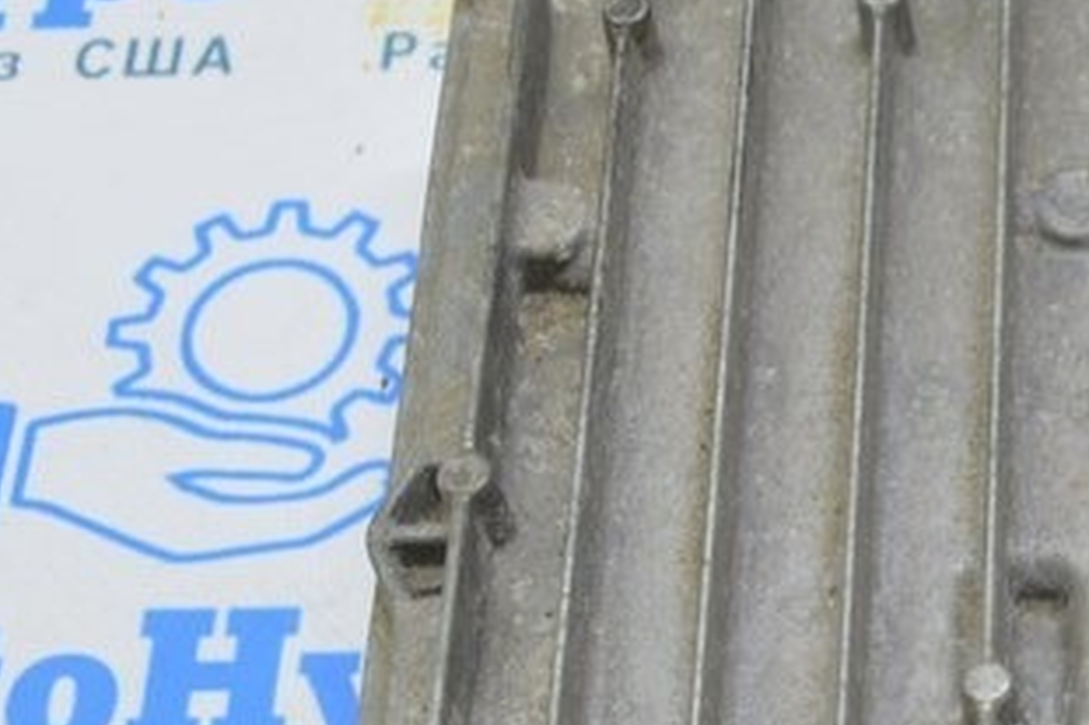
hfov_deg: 17.4
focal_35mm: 114
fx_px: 3436
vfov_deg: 11.9
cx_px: 1201
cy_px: 769
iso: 400
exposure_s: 1/20
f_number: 5.6
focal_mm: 23
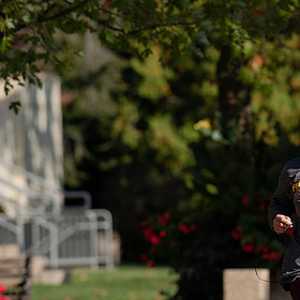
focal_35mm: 528
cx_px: 296
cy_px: 171
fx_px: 5177
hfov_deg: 3.3
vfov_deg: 3.3
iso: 200
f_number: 5.6
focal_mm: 300
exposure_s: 1/800
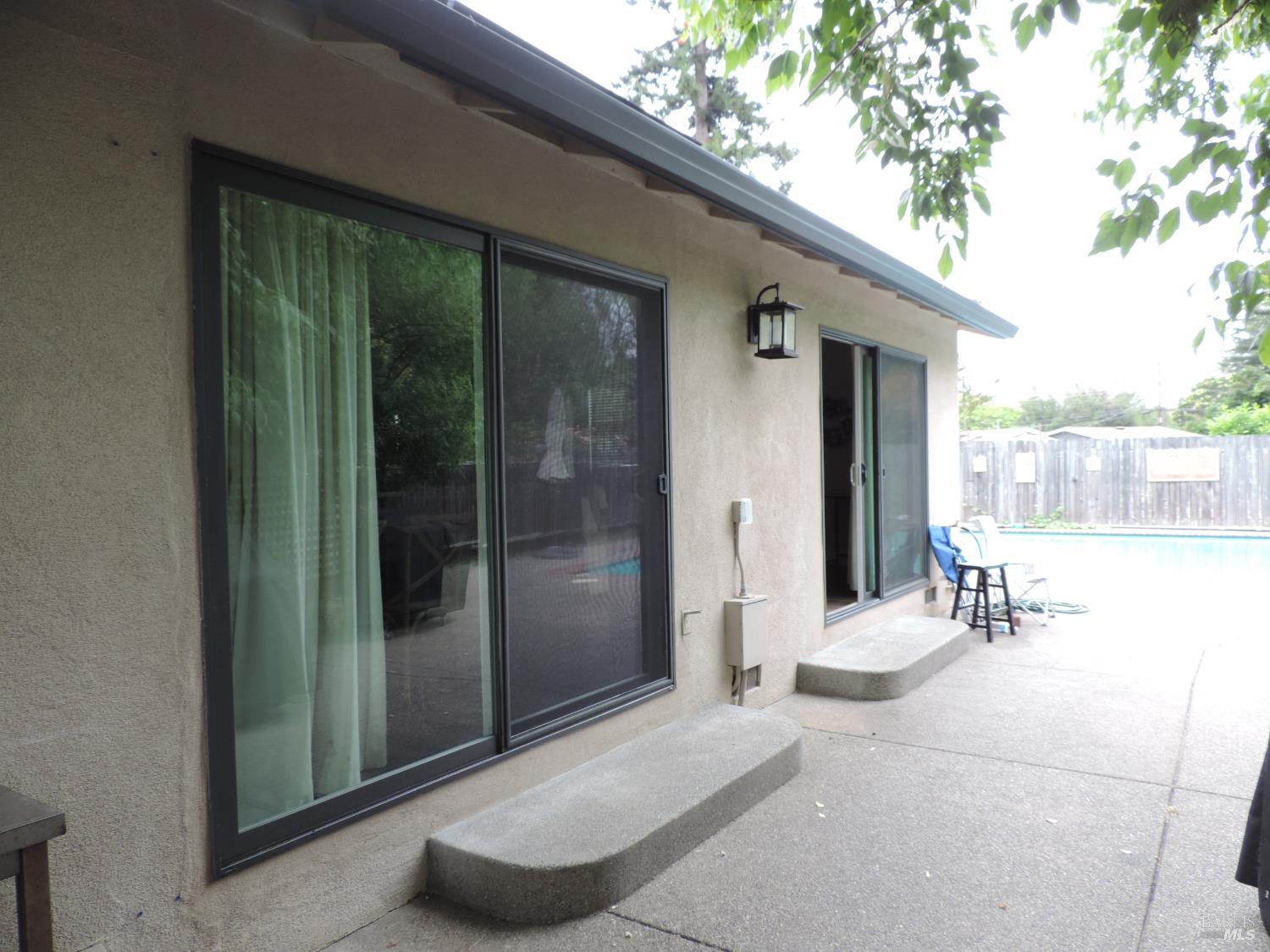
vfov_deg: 56.8
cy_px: 476
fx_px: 881
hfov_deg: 71.6
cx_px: 635
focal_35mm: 24
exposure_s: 1/50
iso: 80
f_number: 3
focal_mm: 4.3
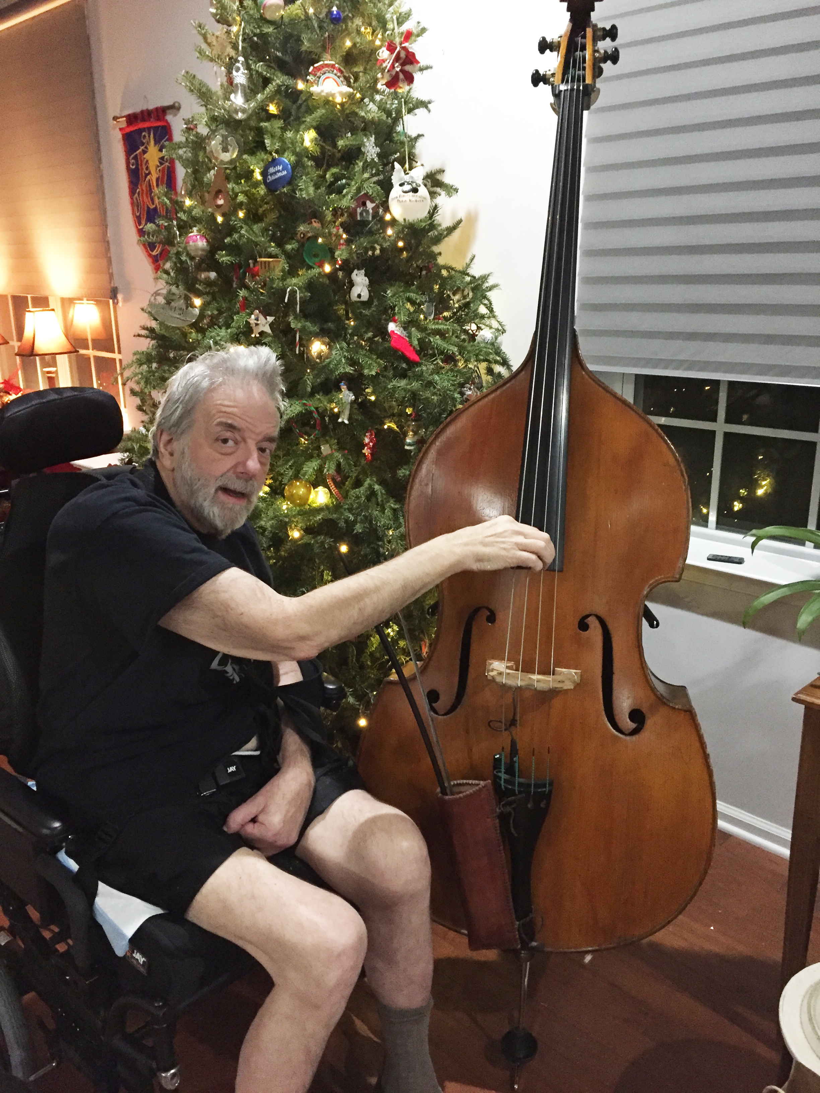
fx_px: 916
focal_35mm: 29
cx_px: 410
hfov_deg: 48.2
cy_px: 546
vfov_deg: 61.7
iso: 320
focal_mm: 4.15
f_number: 2.2
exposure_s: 1/15
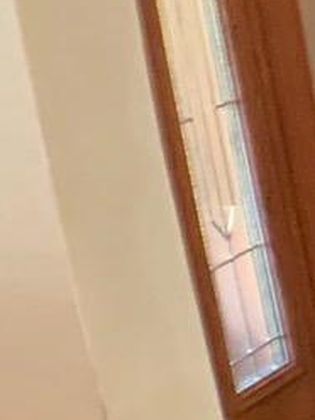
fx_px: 2609
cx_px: 1096
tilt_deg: -10.6
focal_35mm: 215
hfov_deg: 6.1
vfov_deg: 9.2
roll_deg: +6.0
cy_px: 61
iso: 320
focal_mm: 4.25
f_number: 1.8
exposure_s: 1/60
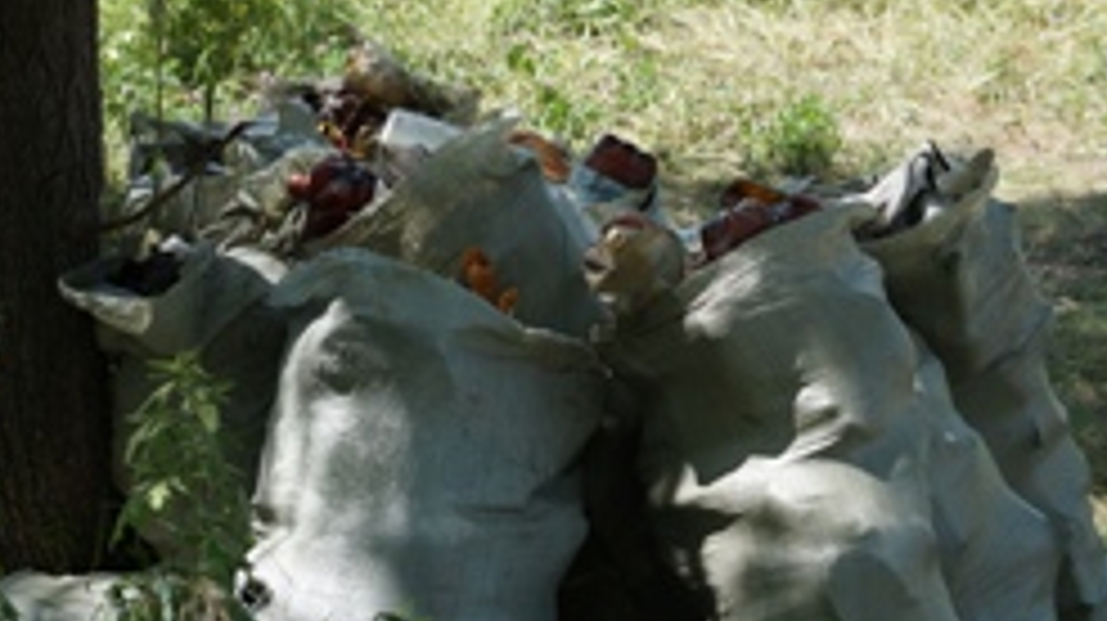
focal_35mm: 98
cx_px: 662
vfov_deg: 12.3
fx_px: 2875
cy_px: 270
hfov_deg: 21.8
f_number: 4.5
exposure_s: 1/800
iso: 200
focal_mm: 24
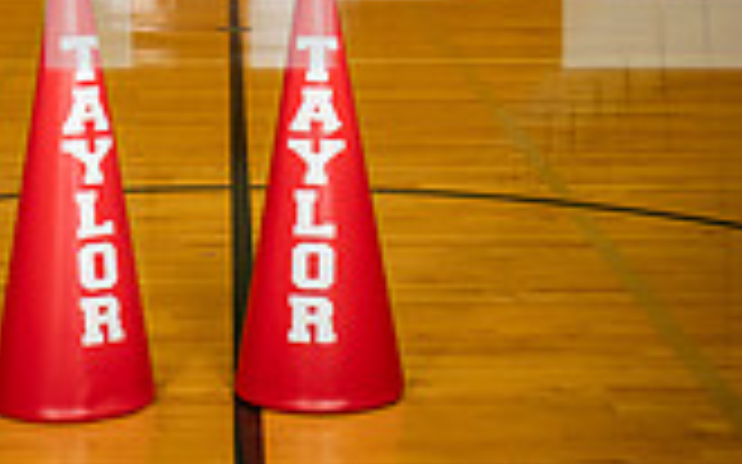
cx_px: 207
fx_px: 2244
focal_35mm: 111
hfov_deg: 18.7
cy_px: -383
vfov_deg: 11.0
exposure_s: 1/160
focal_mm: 40
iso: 800
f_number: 7.1
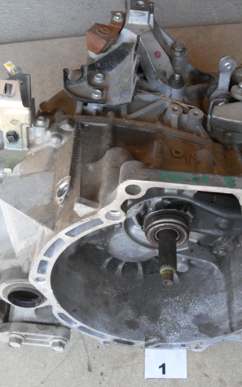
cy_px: 191
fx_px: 559
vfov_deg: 38.2
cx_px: 148
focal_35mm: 53
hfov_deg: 24.4
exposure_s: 1/60
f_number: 3
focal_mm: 6.3
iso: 80
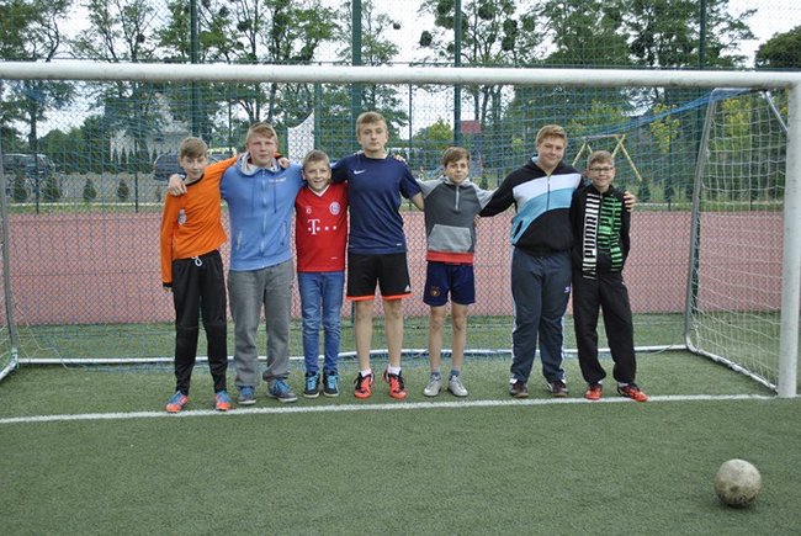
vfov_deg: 28.1
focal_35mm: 48
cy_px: 268
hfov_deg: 41.1
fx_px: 1069
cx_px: 400
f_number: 4.8
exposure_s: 1/500
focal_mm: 32
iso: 280
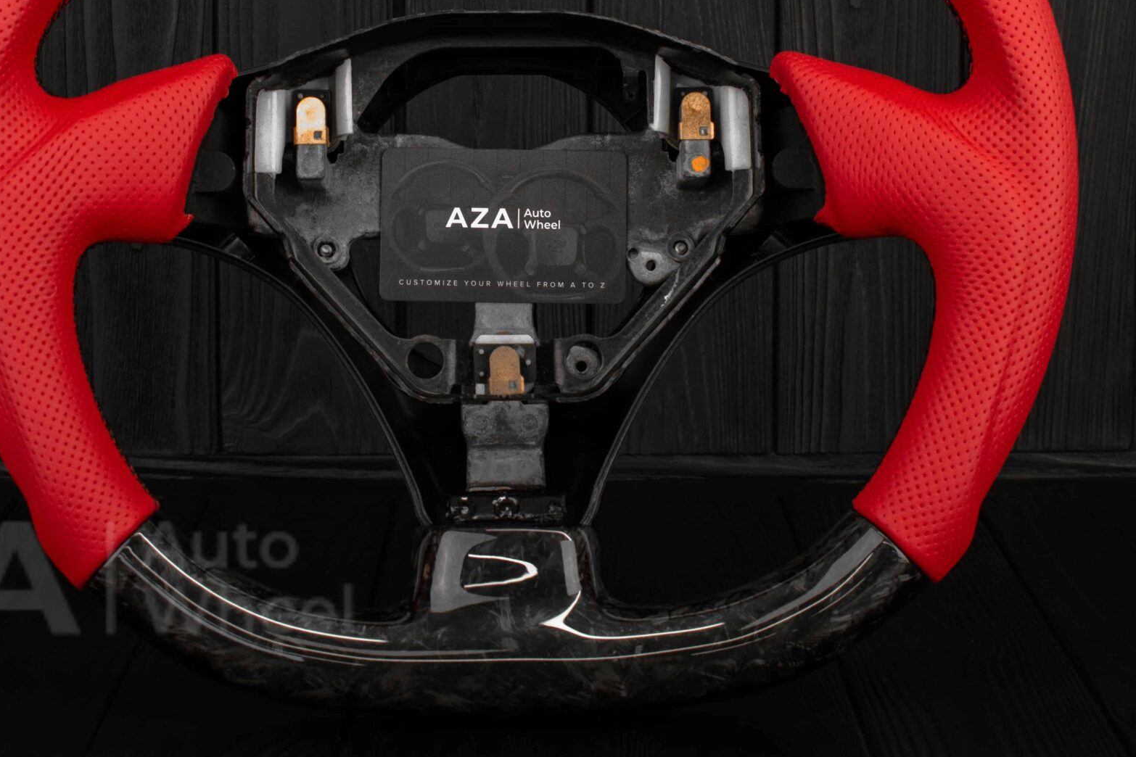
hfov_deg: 23.7
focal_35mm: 86
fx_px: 2708
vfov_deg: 15.8
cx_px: 503
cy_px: 169
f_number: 6.3
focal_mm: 35
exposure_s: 1/125
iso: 500
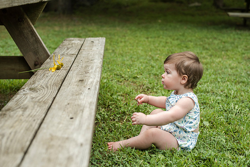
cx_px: 125
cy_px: 84
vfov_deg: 27.0
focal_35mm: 50
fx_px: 347
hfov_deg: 39.6
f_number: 3.5
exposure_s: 1/2500
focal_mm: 50
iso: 640
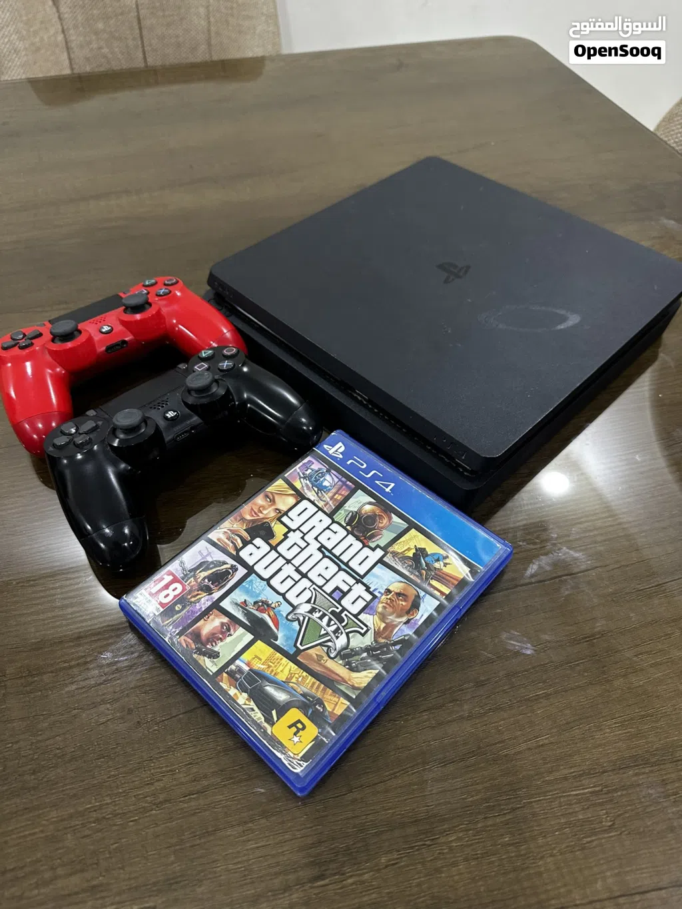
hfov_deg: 56.8
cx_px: 341
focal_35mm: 24
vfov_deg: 71.6
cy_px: 454
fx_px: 630
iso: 320
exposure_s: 1/50
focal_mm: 6.86
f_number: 1.78
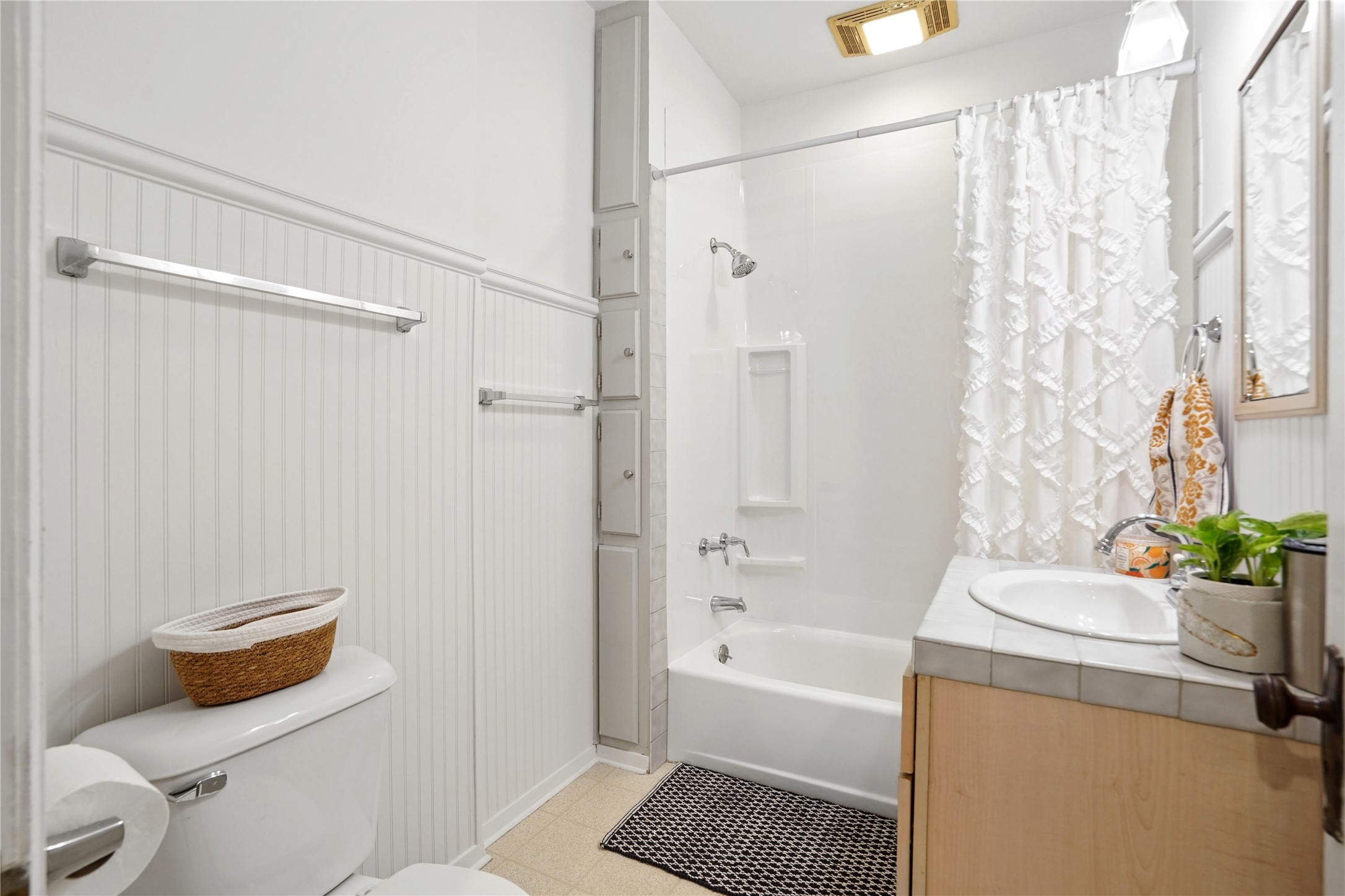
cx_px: 672
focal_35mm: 16
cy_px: 448
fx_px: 598
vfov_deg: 73.7
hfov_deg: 96.7
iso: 800
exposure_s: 1/20
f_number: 8
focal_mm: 16
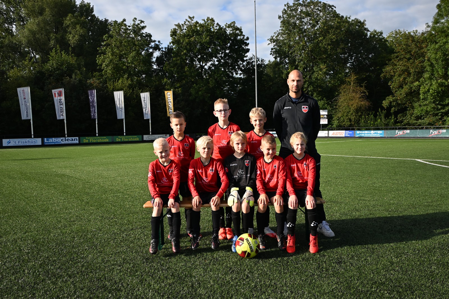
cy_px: 150
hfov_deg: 61.9
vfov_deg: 43.6
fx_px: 374
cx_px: 224
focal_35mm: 30
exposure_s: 1/800
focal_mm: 20.5
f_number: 4.8
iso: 160
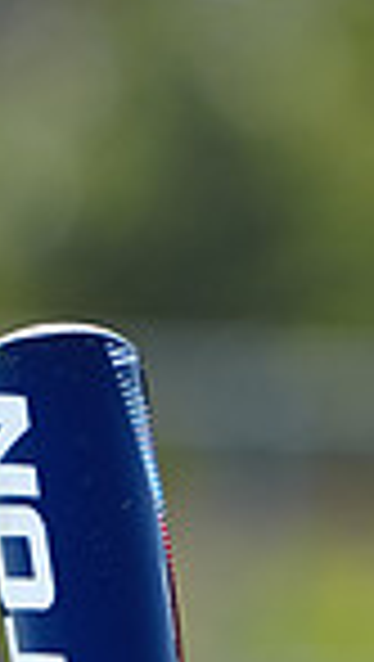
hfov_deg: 1.5
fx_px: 14503
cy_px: 1121
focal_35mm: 825
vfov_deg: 2.6
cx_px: 633
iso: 50
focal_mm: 200
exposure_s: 1/250
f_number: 4
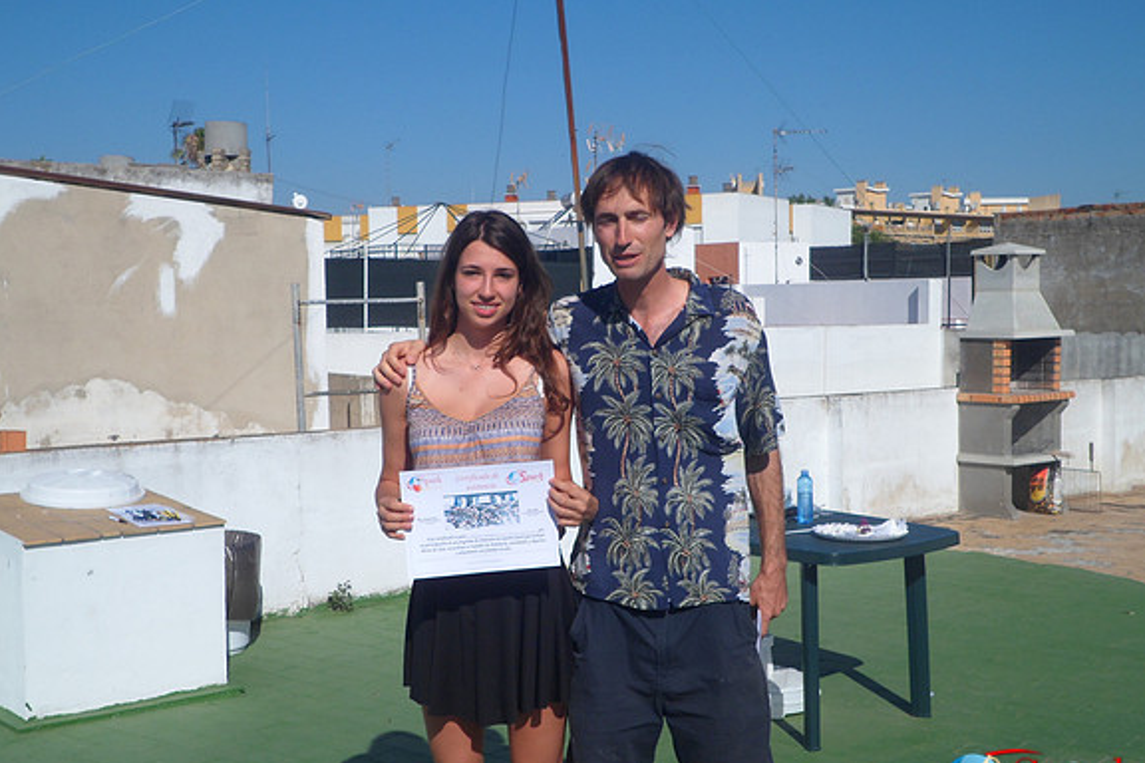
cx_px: 574
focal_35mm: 44
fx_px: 1399
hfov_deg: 44.5
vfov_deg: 30.5
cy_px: 414
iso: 80
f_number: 11.9
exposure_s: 1/180
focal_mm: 7.8
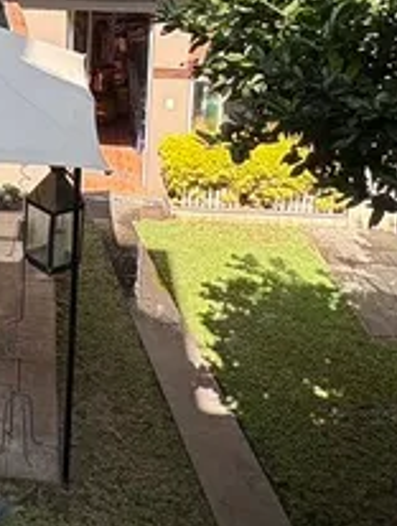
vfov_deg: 32.6
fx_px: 823
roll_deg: -0.9
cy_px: -3
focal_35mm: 54
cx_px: -56
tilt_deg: -7.8
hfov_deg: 24.9
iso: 50
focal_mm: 2.22
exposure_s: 1/476
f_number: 2.2
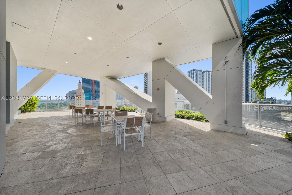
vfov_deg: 90.0
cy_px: 98
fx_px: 97
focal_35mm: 12
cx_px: 146
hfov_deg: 112.6
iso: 50
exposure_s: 1/100
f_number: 11
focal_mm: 12
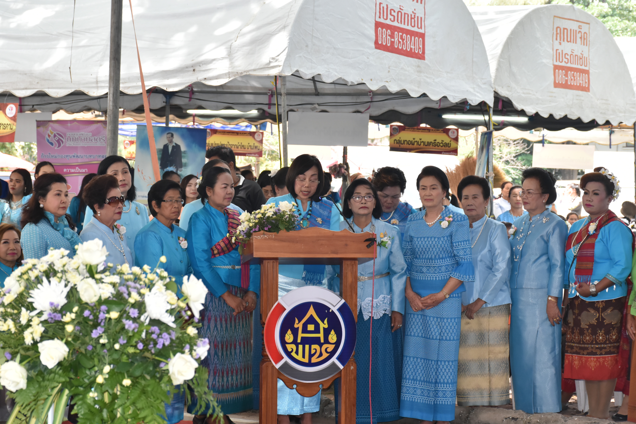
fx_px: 1590
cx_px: 318
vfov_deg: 15.2
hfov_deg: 22.6
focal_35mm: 90
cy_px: 212
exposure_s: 1/200
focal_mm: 60
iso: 800
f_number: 8
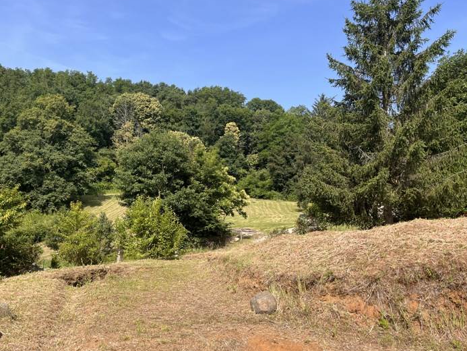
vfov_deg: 46.8
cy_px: 171
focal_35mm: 30
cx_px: 216
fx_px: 405
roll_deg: -0.3
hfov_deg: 59.9
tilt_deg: +7.1
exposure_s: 1/1890
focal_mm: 5.1
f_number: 1.6
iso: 50
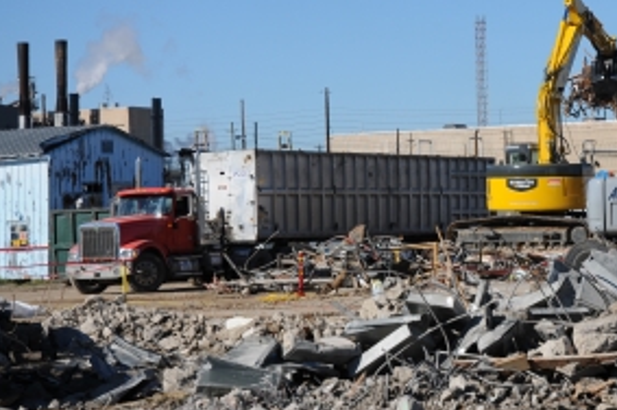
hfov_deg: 17.5
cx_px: 430
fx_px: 1998
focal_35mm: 117
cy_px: 124
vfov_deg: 11.7
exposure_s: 1/1250
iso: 200
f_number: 6.3
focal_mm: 55
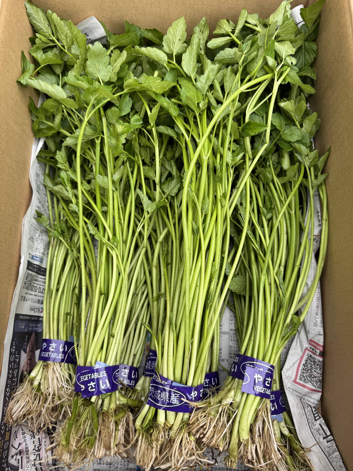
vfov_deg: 71.6
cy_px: 236
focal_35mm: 24
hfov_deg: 56.8
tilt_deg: -75.0
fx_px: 326
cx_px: 176
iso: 80
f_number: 1.78
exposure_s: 1/284
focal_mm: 6.76
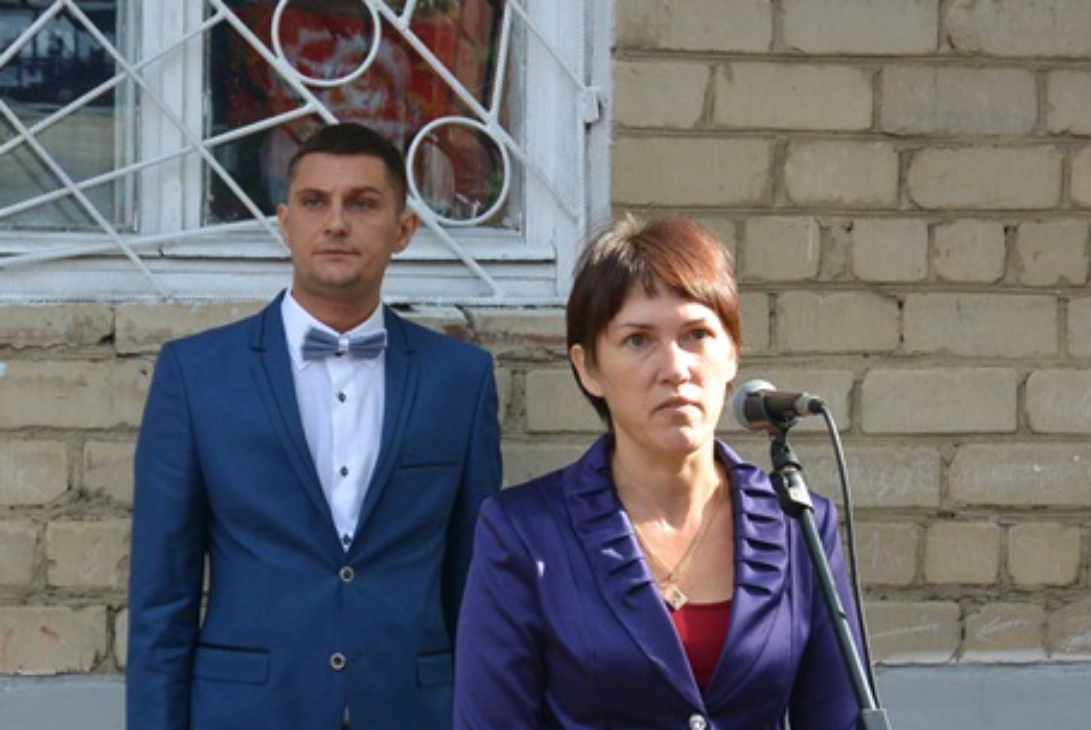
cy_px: 531
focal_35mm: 118
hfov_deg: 17.3
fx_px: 3581
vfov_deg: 11.6
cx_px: 582
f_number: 5.6
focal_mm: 25
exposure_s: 1/250
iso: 400
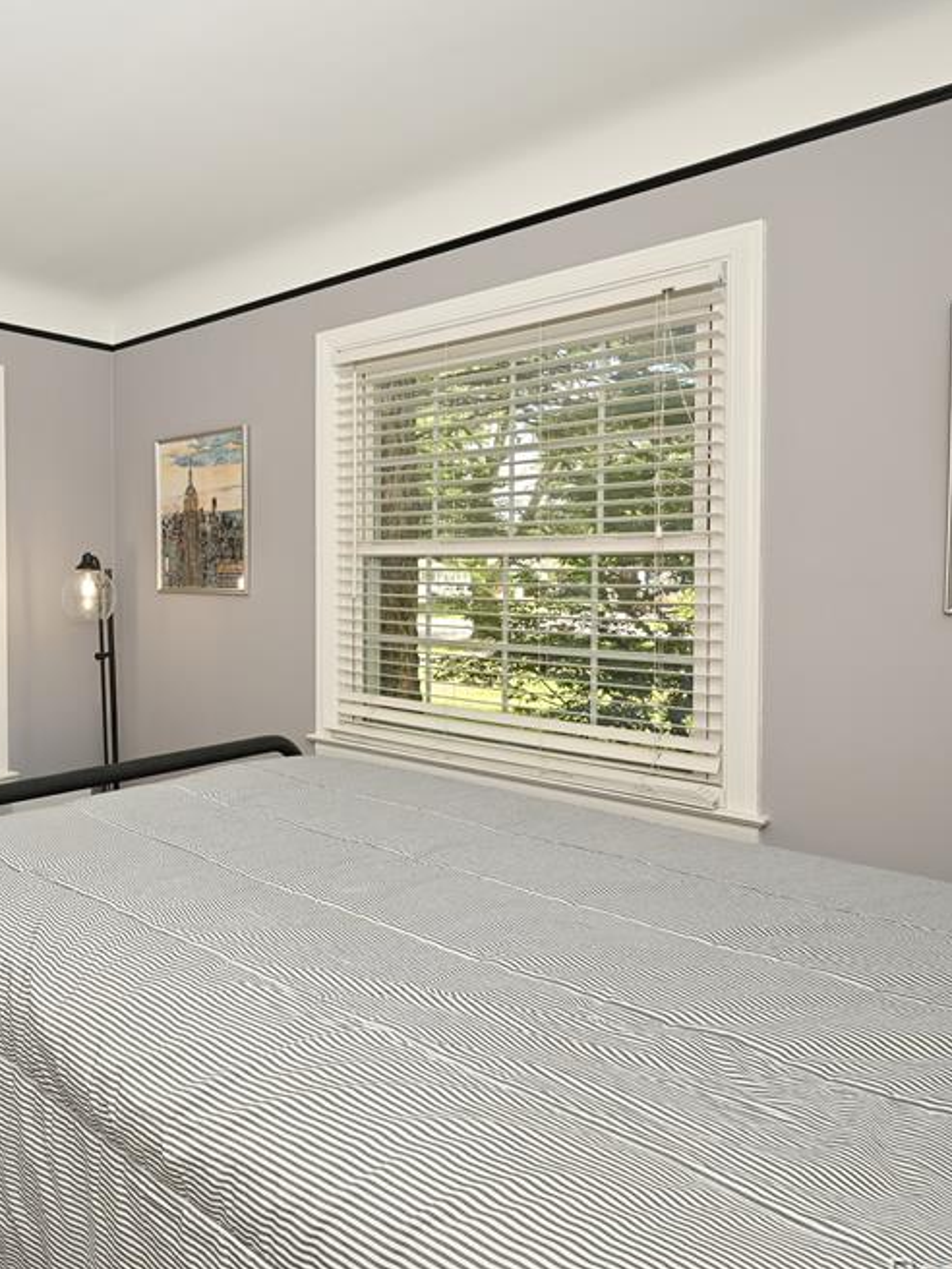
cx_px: 93
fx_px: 770
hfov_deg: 55.0
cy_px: 644
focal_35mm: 21
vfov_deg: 79.0
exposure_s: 1/60
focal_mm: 14
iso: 160
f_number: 8
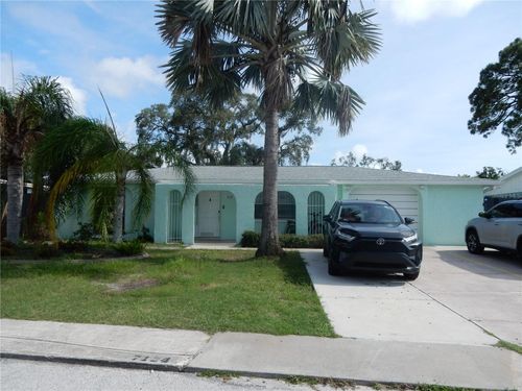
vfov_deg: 54.9
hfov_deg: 69.4
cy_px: 196
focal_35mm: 25
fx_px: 377
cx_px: 261
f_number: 3.7
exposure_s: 1/1250
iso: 125
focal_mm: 4.5
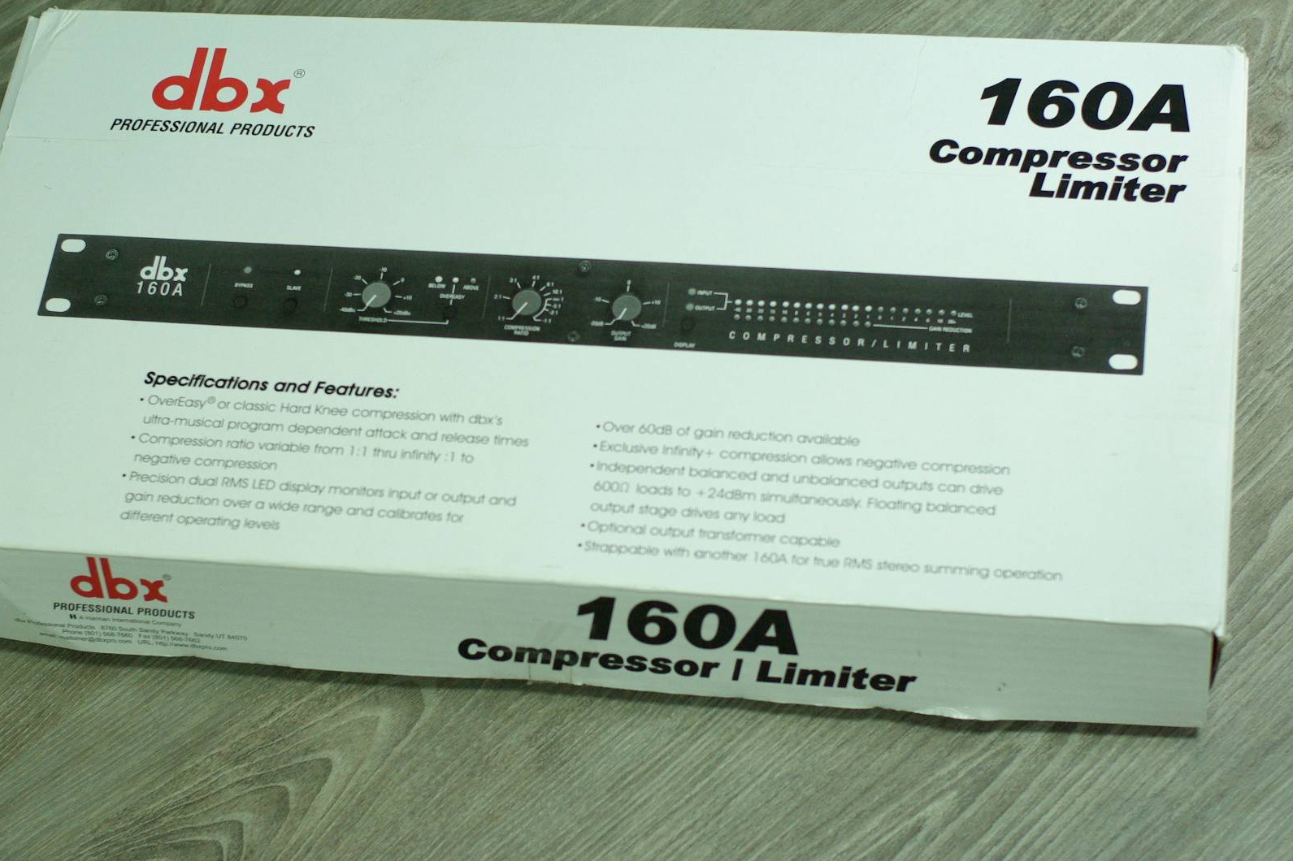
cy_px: 376
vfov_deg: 15.9
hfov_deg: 23.6
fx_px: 3088
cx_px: 556
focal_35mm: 86
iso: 800
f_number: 2.8
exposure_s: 1/60
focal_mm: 50
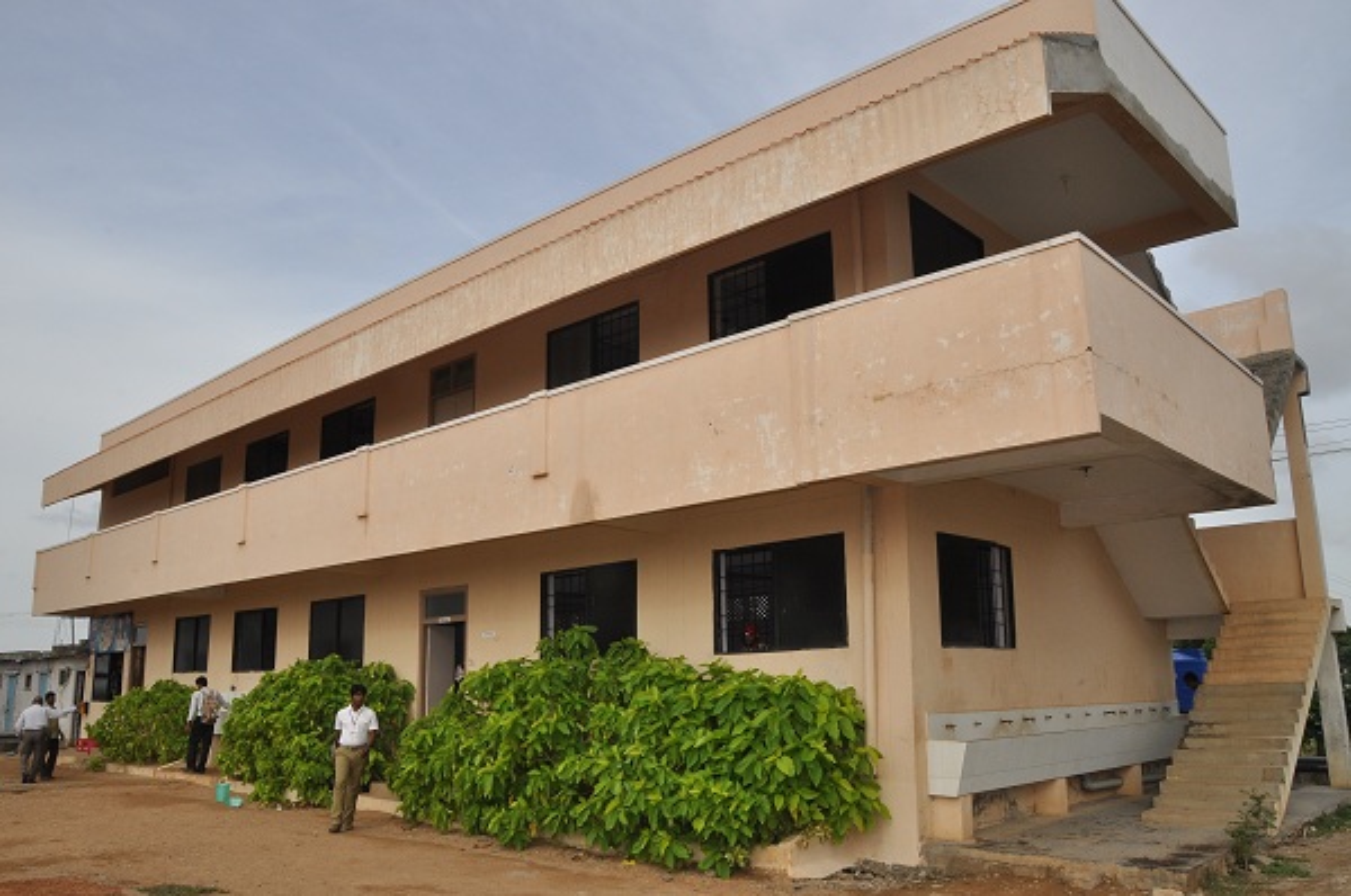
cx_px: 676
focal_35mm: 27
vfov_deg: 47.8
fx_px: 1012
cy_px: 448
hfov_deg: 67.5
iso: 400
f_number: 18
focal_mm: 18
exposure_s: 1/125
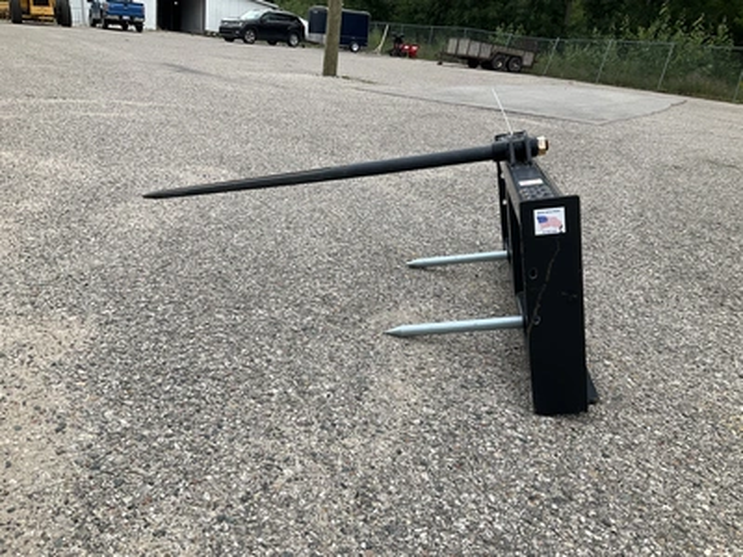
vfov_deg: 48.2
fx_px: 622
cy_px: 278
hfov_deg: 61.7
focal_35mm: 29
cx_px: 372
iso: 25
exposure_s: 1/869
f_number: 1.8
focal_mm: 3
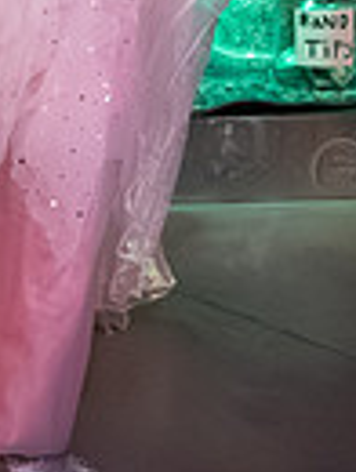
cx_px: 100
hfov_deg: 11.5
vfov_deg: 14.0
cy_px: -291
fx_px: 1763
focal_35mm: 129
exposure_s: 1/320
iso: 40000
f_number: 4
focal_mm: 24
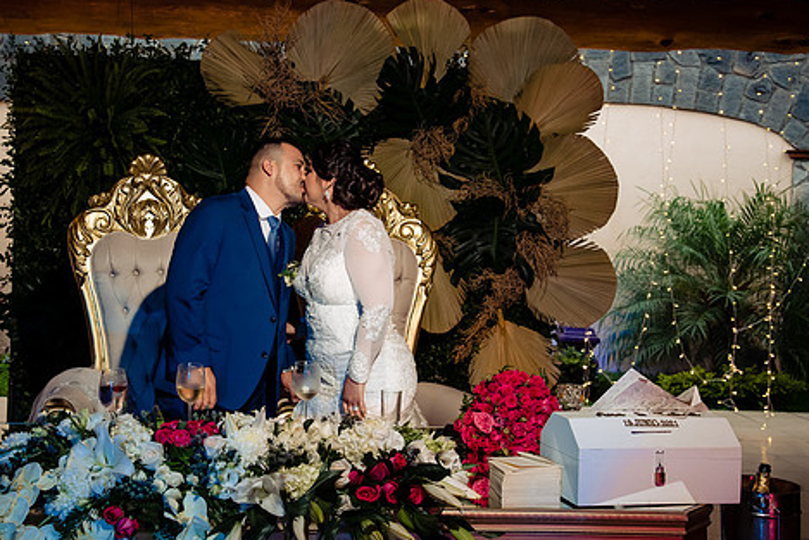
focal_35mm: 47
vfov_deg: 28.7
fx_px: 1056
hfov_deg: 41.7
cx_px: 321
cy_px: 242
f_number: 7.1
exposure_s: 1/125
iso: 2000
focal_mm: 38
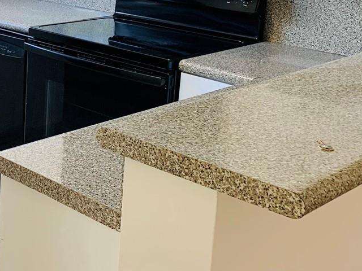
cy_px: 40
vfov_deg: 22.2
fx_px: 680
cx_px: -13
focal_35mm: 65
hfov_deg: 27.8
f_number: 1.8
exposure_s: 1/60
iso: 100
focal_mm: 4.25
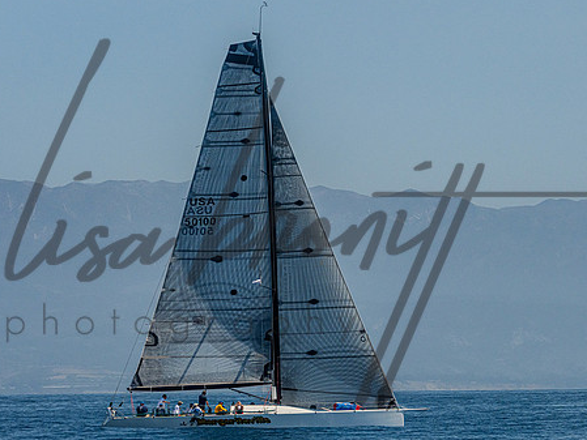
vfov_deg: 6.8
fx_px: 3681
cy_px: 215
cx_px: 251
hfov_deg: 9.1
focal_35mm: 217
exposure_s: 1/8000
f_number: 7.1
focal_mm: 155
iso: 400
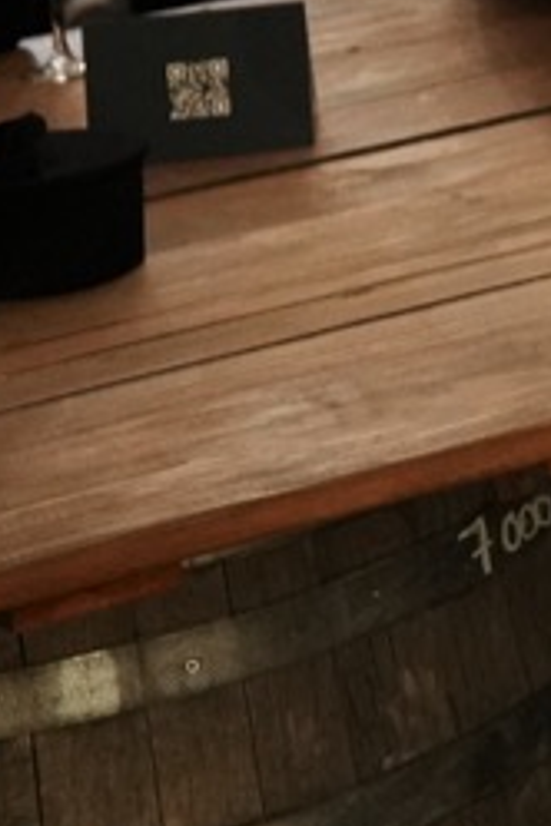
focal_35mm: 217
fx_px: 4990
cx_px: 2065
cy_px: -390
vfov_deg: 9.2
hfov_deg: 5.6
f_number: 2.8
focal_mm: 38.6
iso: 5000
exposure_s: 1/100
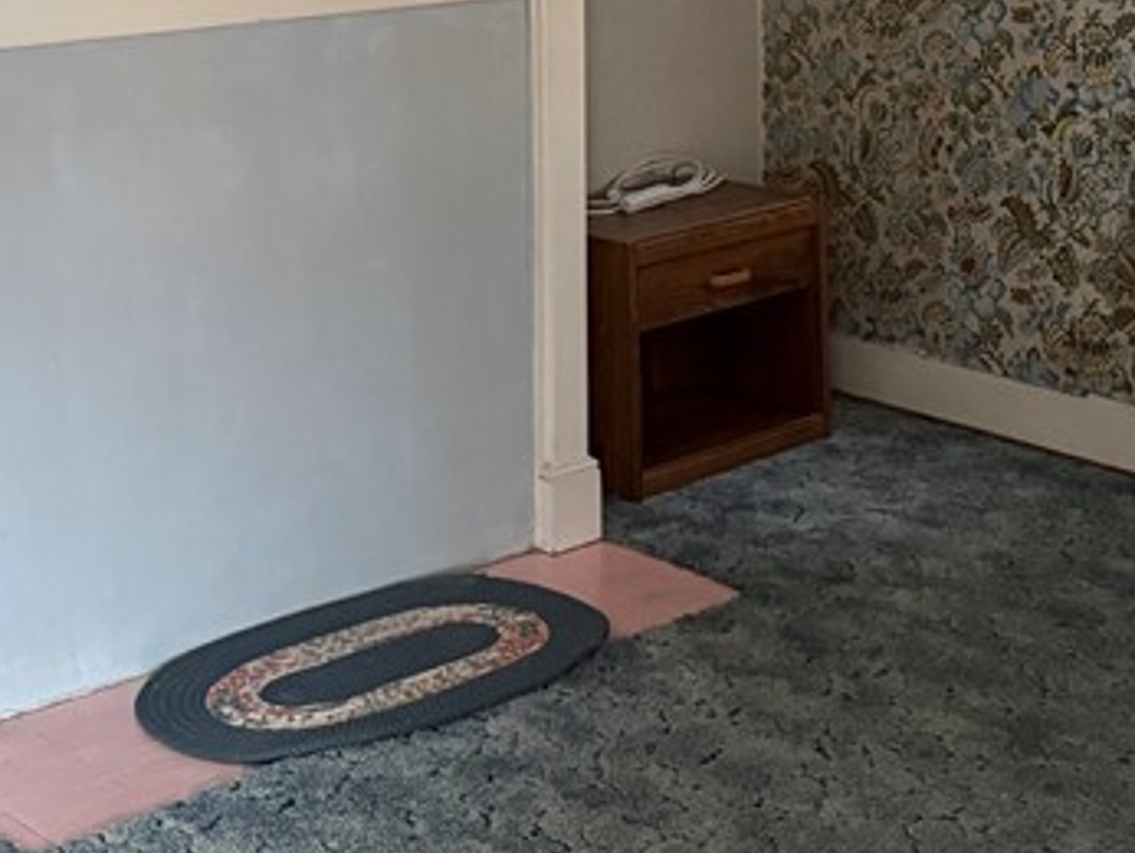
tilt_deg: -3.2
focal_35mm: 71
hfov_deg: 27.3
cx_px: 679
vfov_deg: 19.9
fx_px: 2330
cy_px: -72
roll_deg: -0.4
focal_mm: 6.76
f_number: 1.78
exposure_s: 1/55
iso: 800
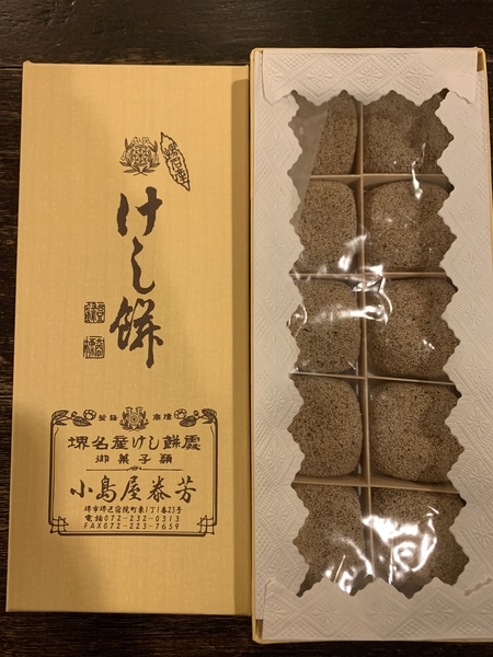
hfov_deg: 53.1
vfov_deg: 67.3
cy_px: 328
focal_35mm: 26
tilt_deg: -83.9
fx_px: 494
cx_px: 246
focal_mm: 4.25
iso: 200
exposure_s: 1/50
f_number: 1.8
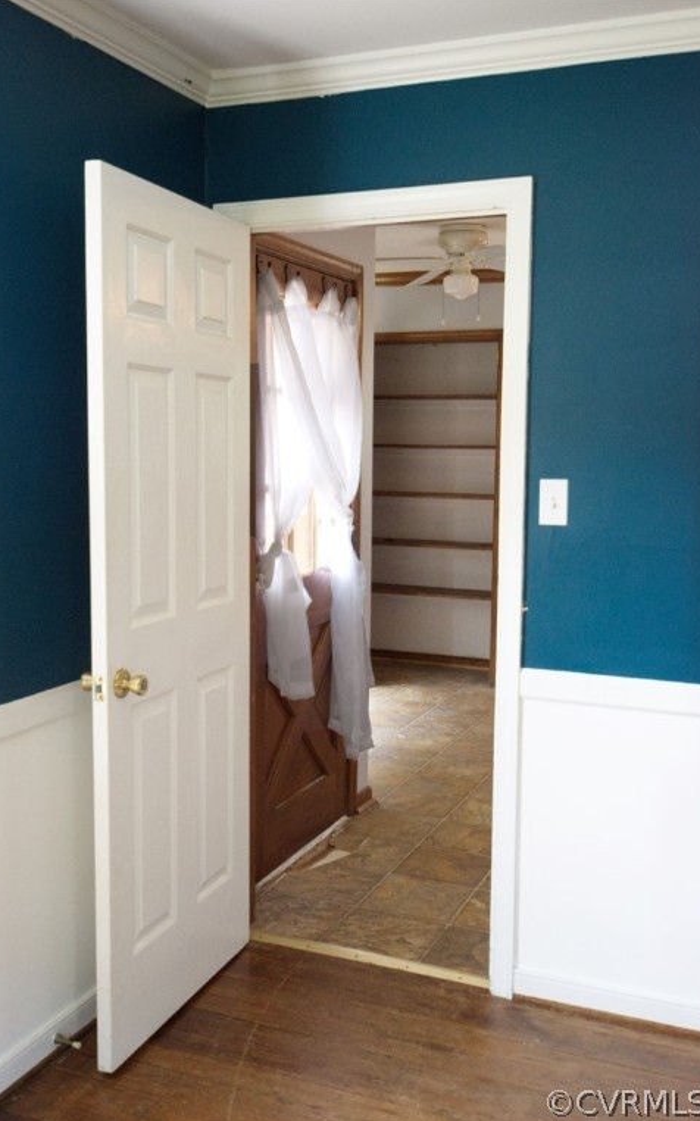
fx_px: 1130
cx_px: 338
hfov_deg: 34.4
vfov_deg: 52.8
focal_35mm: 37
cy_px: 562
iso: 1400
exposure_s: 1/125
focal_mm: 24
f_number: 4.5
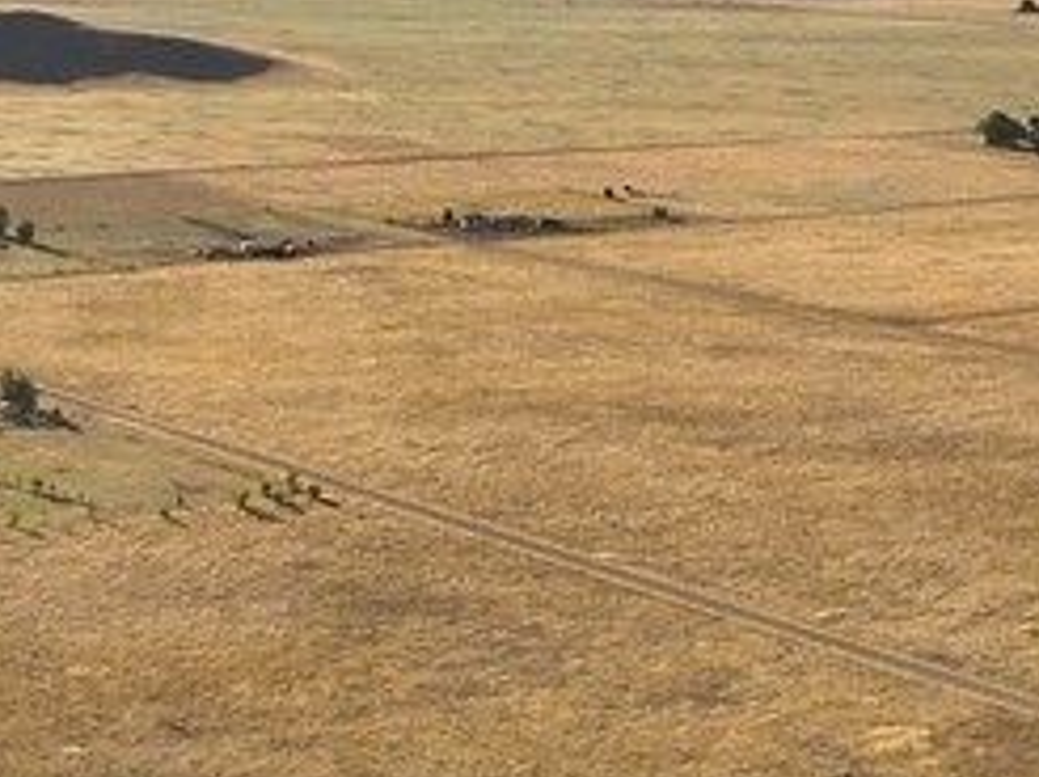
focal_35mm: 100
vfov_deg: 14.3
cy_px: 940
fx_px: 2999
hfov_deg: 19.2
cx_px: 1009
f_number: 2.8
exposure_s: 1/4000
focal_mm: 12.3
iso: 170
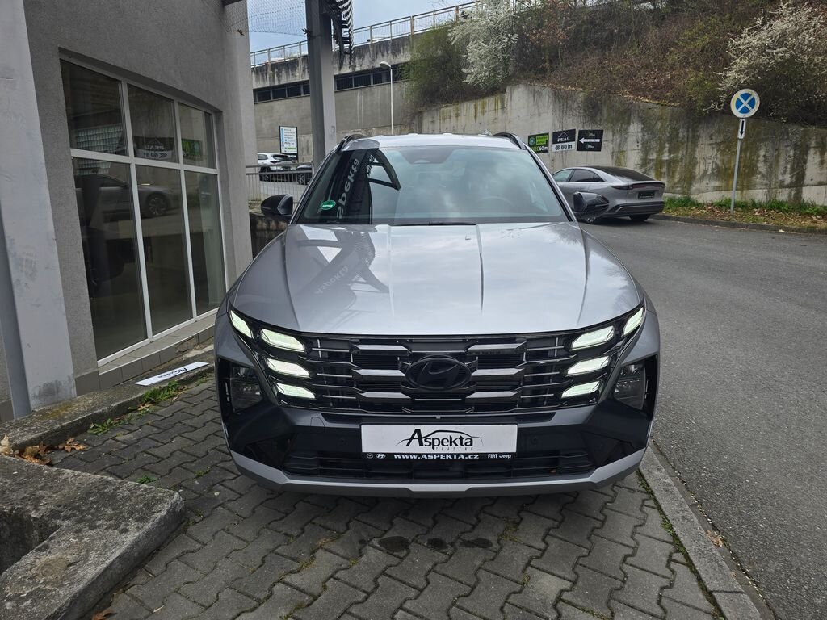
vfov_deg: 58.9
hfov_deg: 73.9
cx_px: 414
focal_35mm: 23
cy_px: 310
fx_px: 549
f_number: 1.7
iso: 20
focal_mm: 6.3
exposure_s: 1/180
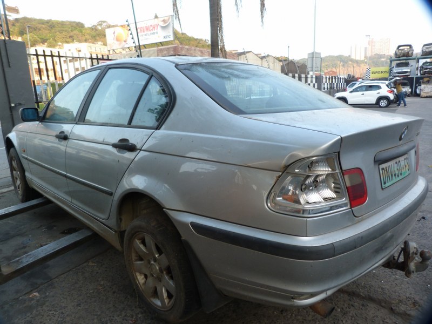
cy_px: 162
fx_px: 312
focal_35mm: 25
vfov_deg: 54.9
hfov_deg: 69.4
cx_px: 216
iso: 80
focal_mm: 4.5
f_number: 2.8
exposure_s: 1/60
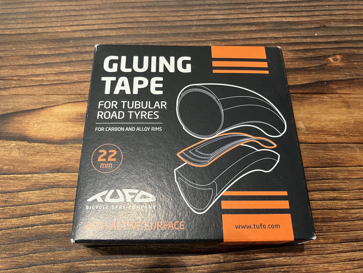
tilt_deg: -64.6
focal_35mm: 28
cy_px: 136
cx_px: 182
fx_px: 294
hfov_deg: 63.4
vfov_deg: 49.8
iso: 160
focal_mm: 3.99
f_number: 1.8
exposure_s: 1/59
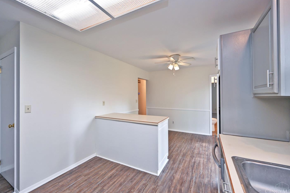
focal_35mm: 15
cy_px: 95
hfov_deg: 100.4
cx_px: 141
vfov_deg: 77.3
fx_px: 121
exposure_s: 1/60
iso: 200
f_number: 4
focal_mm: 14
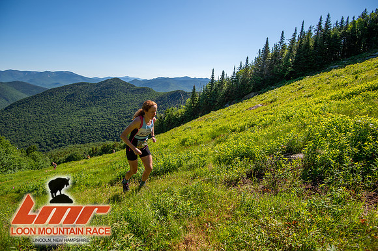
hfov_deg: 96.8
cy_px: 126
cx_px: 189
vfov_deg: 73.7
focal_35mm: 16
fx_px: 168
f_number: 5
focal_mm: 16
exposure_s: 1/500
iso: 100
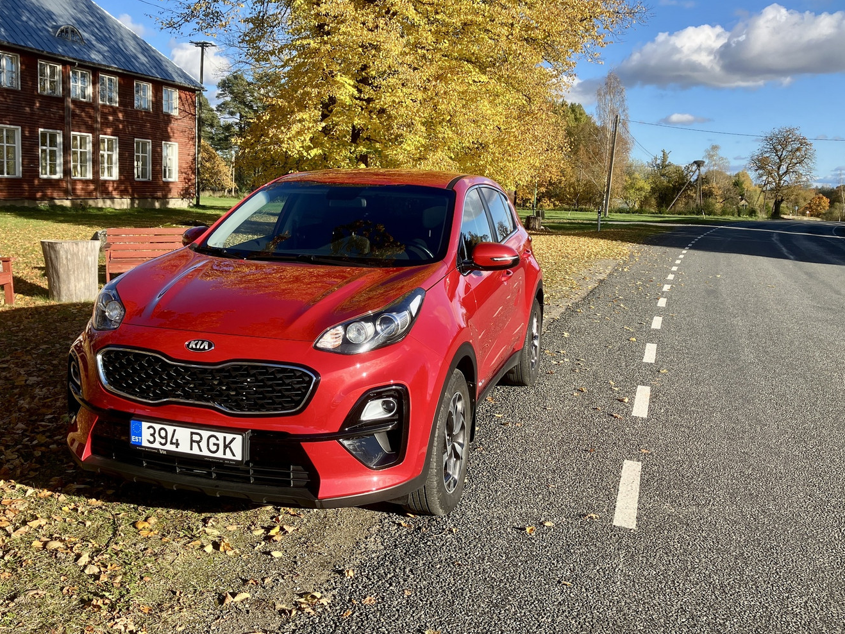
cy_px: 291
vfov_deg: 41.7
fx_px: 830
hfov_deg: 53.8
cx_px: 372
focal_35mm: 34
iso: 32
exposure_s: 1/883
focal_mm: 3.99
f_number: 1.8
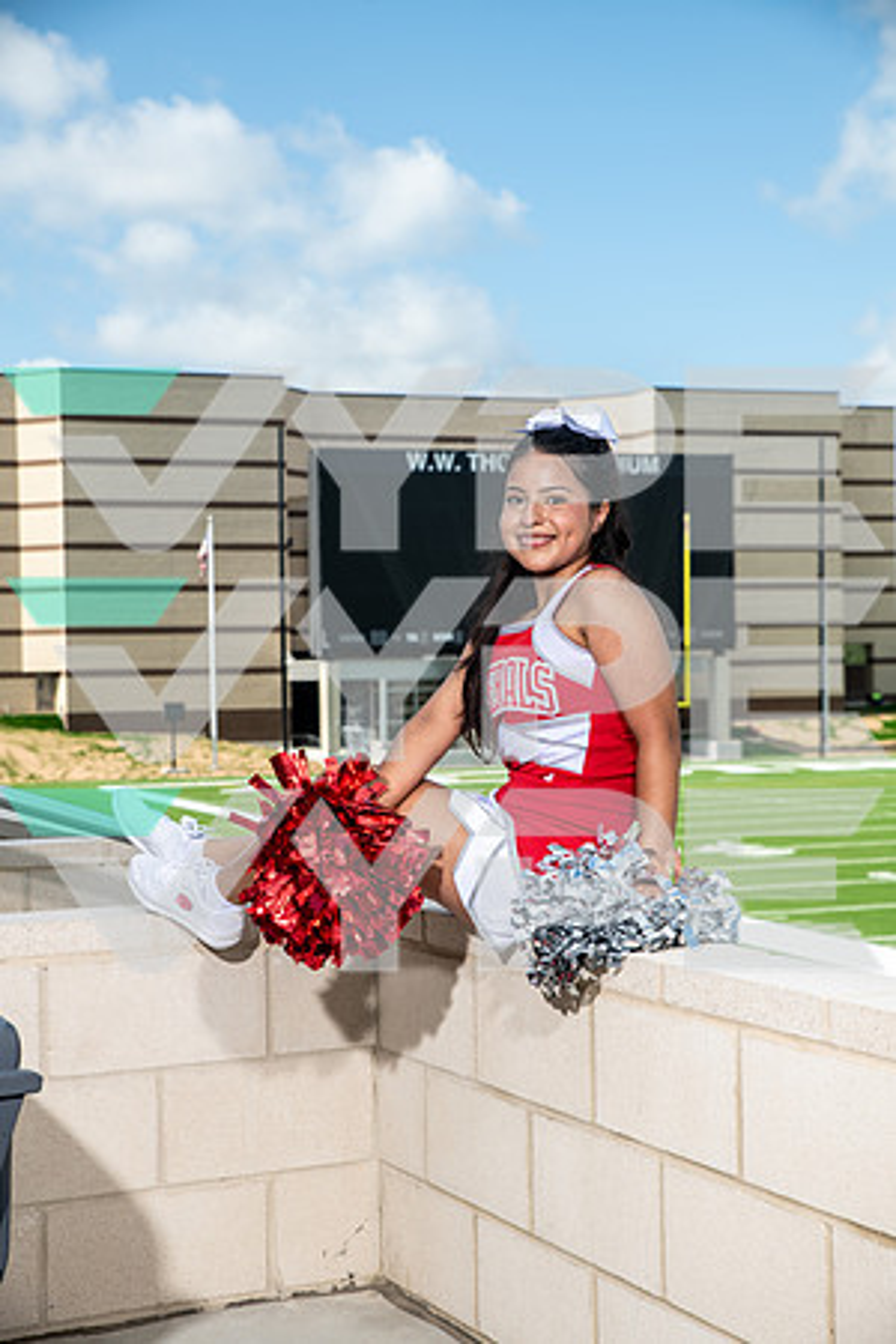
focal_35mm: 62
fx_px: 2314
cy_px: 672
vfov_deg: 32.4
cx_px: 448
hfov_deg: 21.9
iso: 100
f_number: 7.1
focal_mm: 62
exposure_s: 1/320
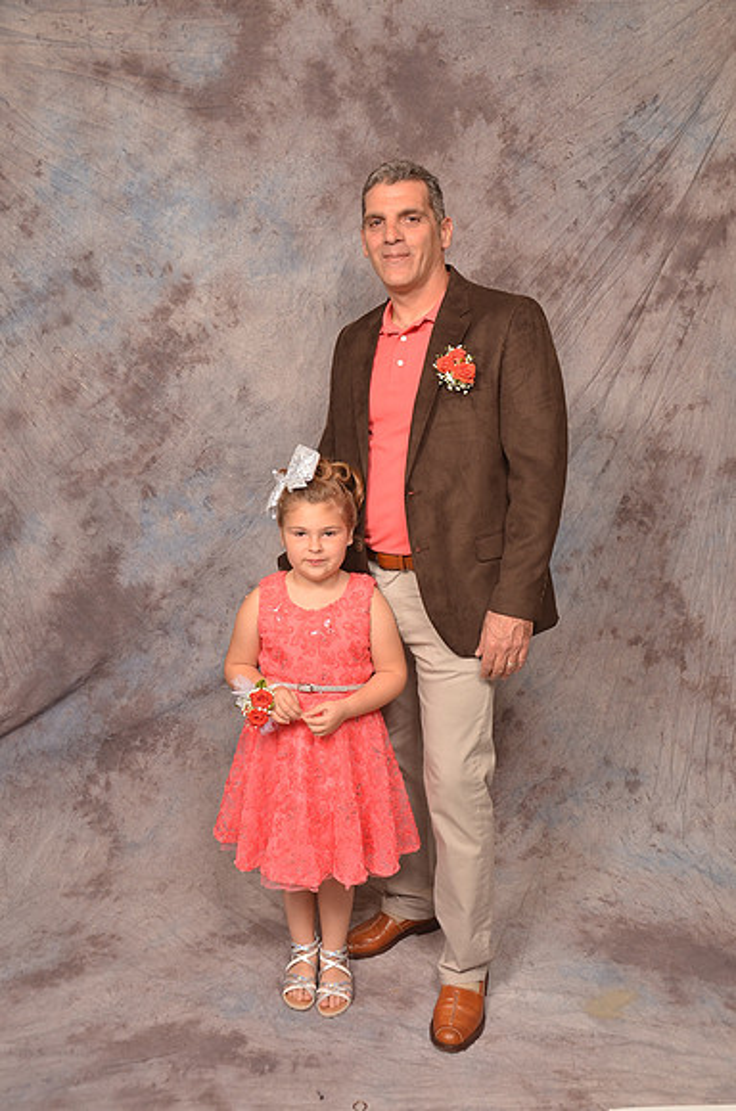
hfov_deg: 36.7
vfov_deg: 53.2
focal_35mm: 36
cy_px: 556
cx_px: 368
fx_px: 1109
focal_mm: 24
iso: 200
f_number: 5.6
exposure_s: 1/60
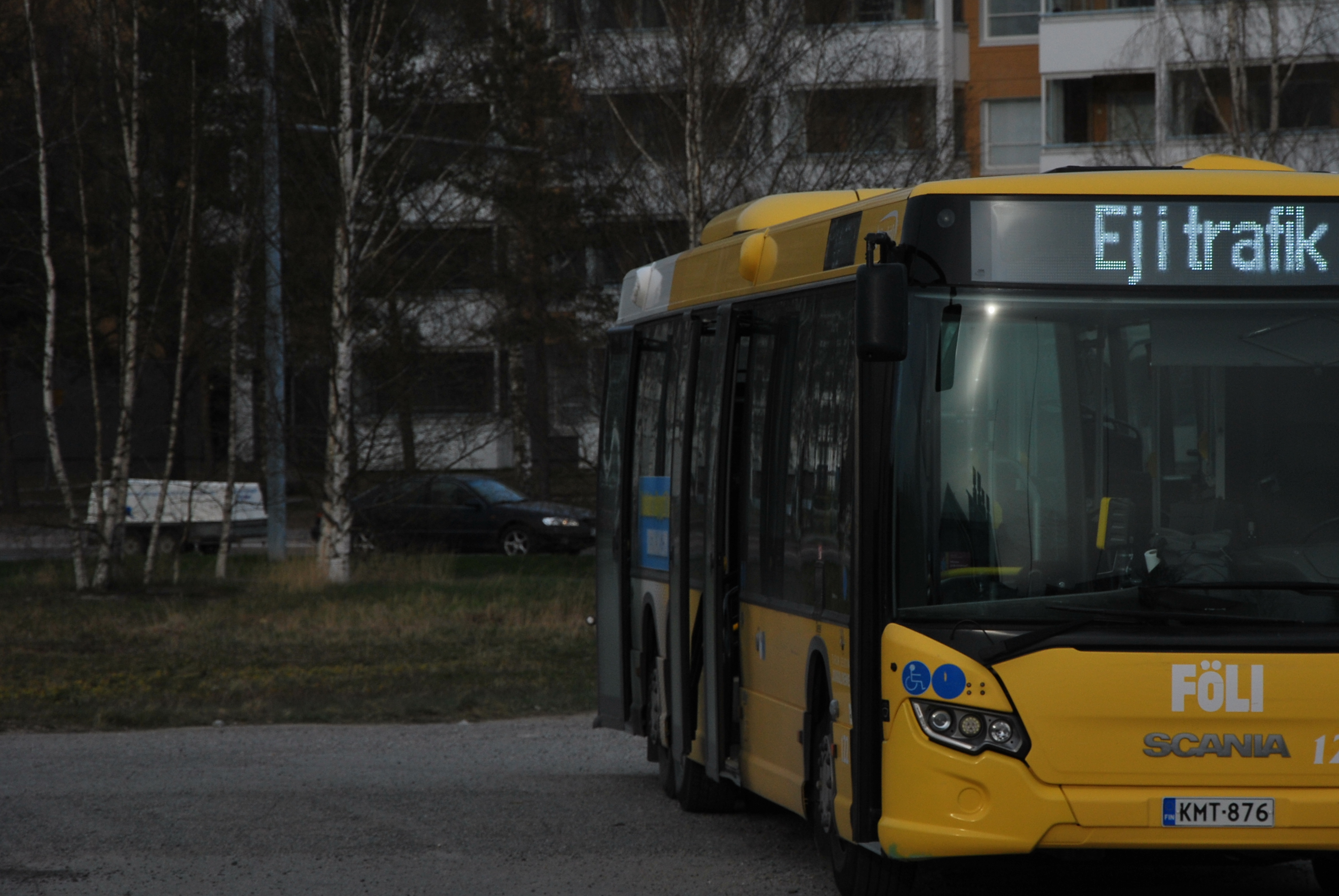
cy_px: 484
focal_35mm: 195
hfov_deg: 10.5
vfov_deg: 7.1
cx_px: 886
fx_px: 7262
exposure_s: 1/1000
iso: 200
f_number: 8
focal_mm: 98
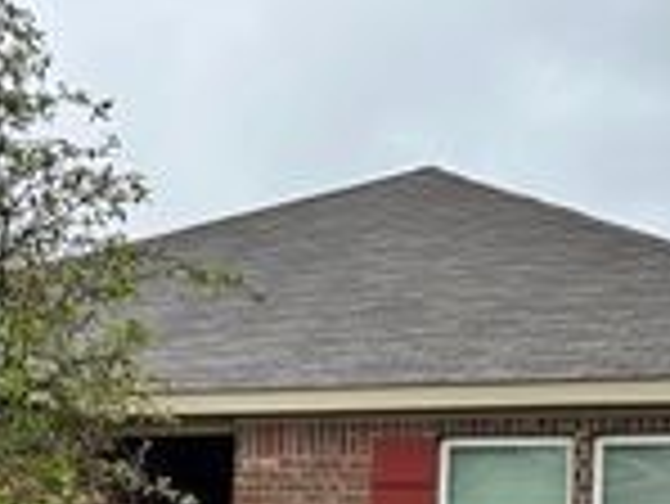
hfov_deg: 22.5
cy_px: 542
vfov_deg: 16.5
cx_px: 324
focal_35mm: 87
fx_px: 1685
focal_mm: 5.7
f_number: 1.5
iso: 50
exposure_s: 1/2841
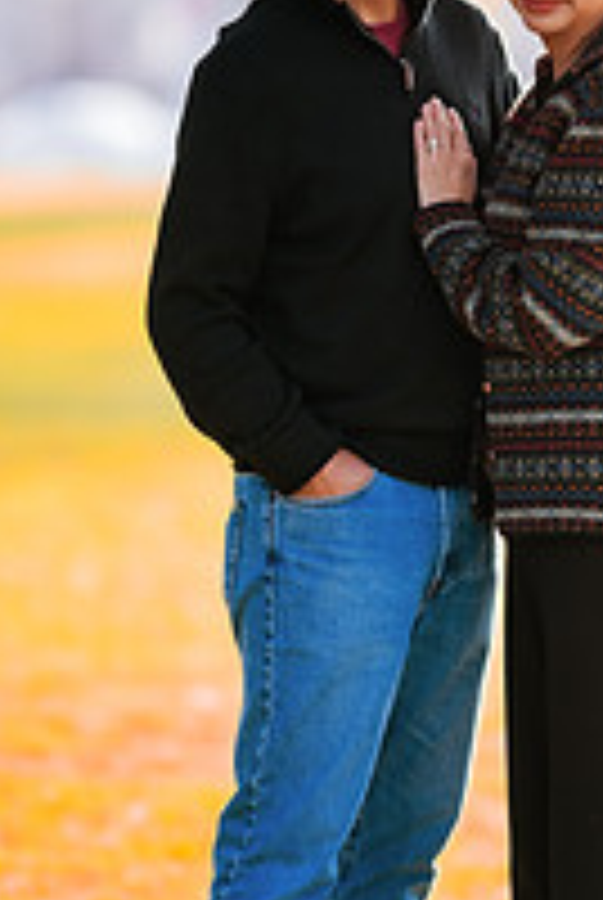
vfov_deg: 6.8
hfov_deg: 4.6
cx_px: 436
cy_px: 351
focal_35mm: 303
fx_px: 7586
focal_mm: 135
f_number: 1.8
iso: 100
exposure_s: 1/400
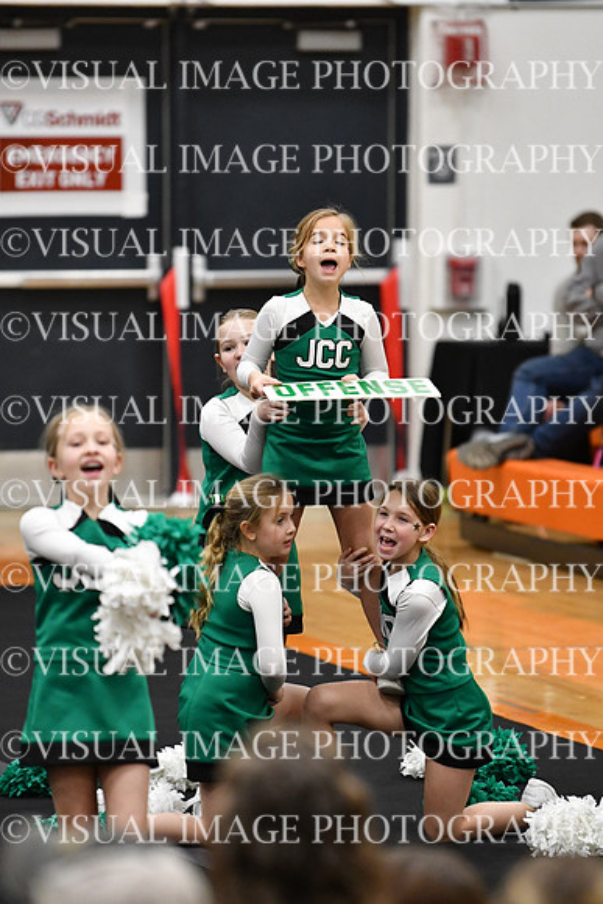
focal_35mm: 262
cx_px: 302
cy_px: 452
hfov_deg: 5.2
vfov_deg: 7.9
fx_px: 6578
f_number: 2.8
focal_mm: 175
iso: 4000
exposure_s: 1/800
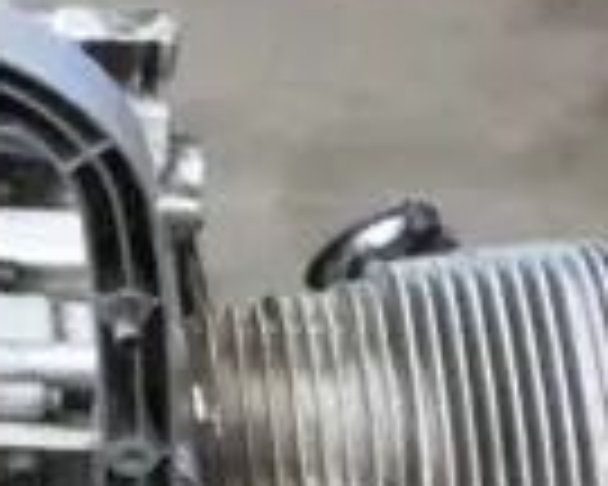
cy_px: 531
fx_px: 1494
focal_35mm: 83
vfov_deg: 17.9
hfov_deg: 21.8
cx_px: -63
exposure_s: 1/20
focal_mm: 4.3
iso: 800
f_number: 2.5
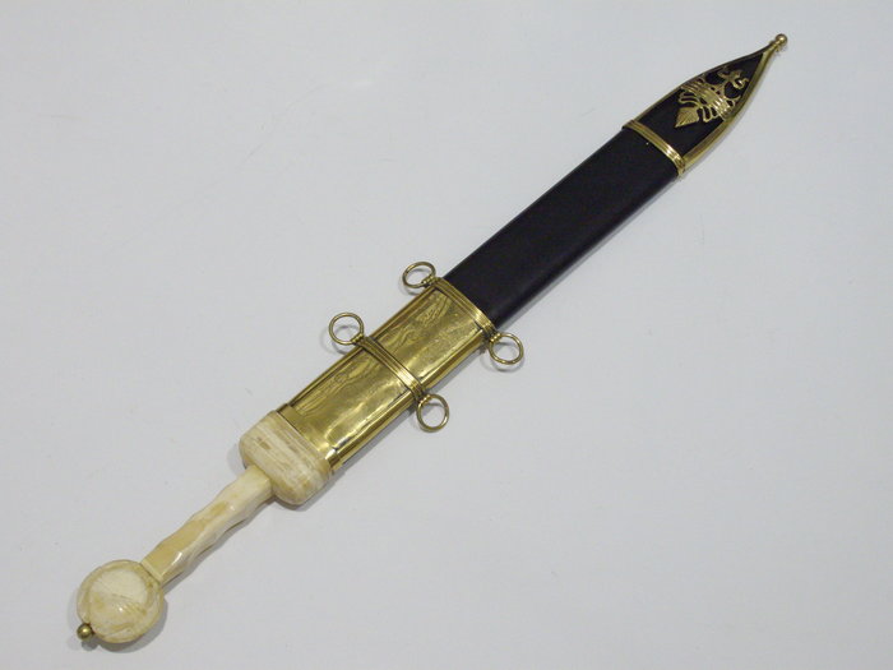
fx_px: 1806
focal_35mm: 70
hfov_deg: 27.8
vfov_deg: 21.0
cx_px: 446
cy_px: 335
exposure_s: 1/80
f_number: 3.8
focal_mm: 11.3
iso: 320
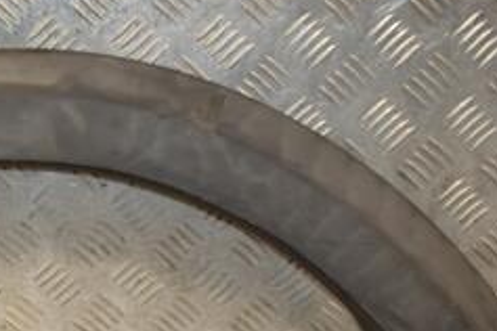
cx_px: 31
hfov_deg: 17.6
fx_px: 1574
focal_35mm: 114
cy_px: 253
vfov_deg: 12.0
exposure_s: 1/200
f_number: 5
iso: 800
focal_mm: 30
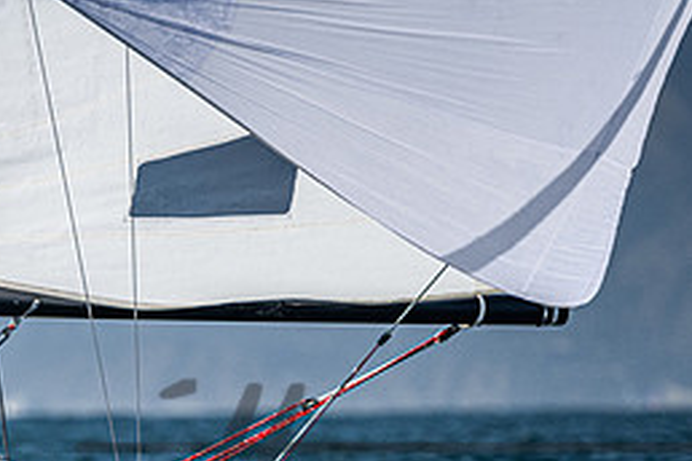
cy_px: 642
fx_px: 22277
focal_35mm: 1159
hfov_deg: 1.8
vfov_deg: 1.2
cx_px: -132
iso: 320
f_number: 5.6
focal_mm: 400
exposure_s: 1/3200
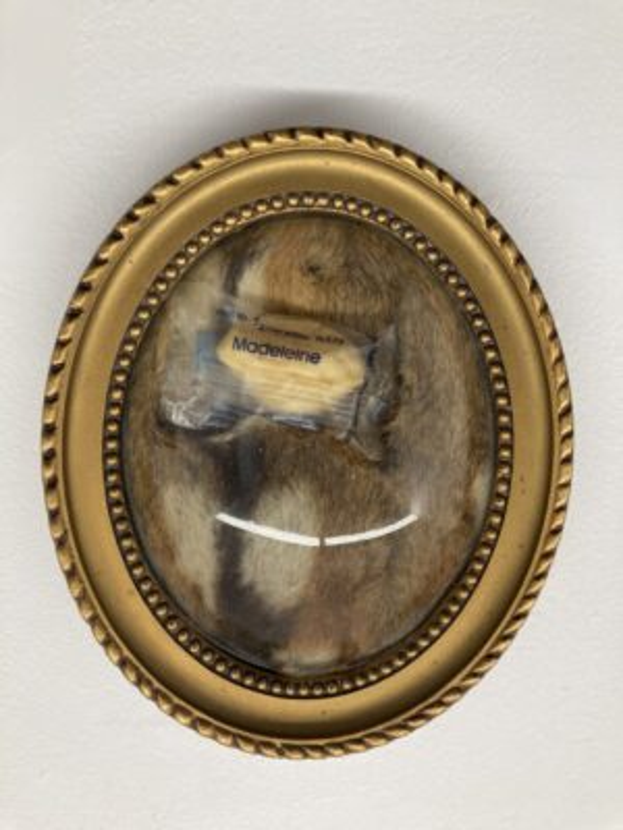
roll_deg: -0.7
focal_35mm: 28
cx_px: 312
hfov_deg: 49.7
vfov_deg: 63.4
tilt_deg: +7.5
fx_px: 672
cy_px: 415
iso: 50
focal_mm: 3.99
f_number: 1.8
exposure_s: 1/50
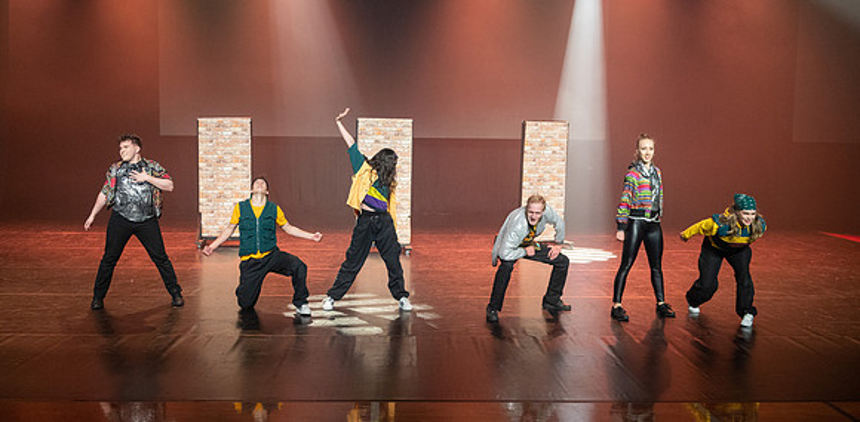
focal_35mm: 43
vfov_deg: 25.2
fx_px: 945
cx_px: 425
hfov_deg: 49.0
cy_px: 223
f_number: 2.8
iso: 4000
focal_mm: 36
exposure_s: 1/100
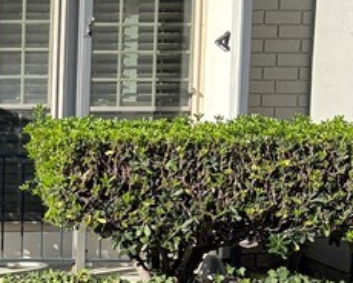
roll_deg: +0.2
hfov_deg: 15.6
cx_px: -183
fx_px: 1181
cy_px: 188
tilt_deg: -7.3
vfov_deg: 13.6
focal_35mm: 113
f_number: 1.6
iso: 50
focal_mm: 5.96
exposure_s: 1/2933
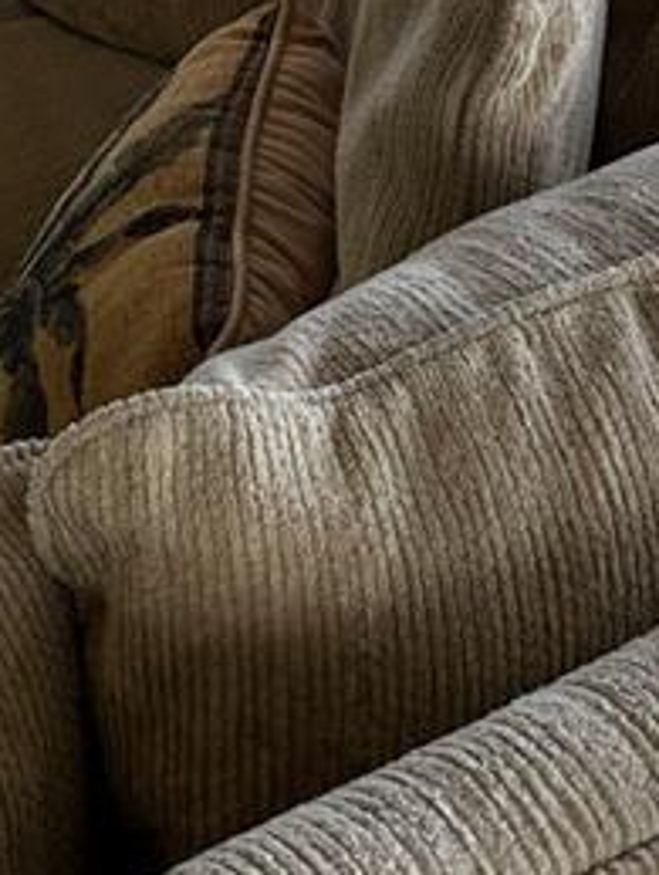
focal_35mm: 111
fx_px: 2811
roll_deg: +0.6
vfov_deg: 16.3
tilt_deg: -17.8
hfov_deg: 13.3
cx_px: 81
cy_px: -389
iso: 64
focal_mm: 6.86
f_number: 1.78
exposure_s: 1/171
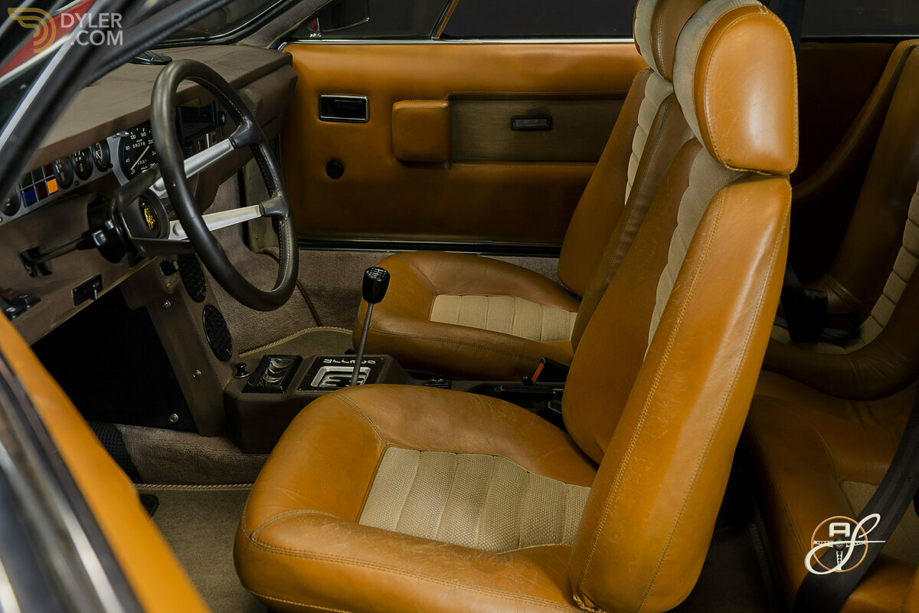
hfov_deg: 51.9
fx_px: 944
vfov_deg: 35.9
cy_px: 306
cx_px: 460
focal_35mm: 37
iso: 250
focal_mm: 37
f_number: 7.1
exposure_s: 1/2
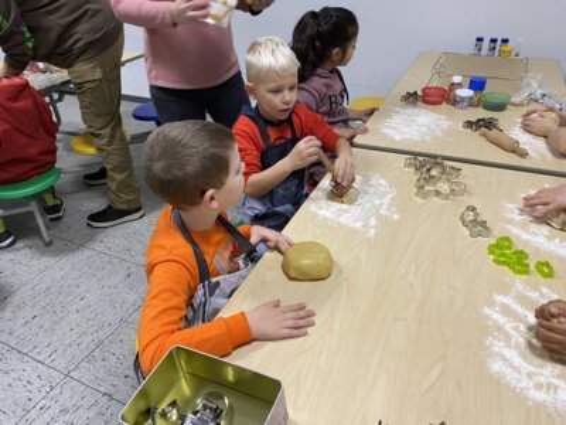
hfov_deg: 67.3
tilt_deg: -33.2
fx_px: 425
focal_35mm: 26
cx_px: 283
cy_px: 212
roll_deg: +2.2
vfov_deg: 53.1
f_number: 1.8
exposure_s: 1/50
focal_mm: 4.25
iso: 125
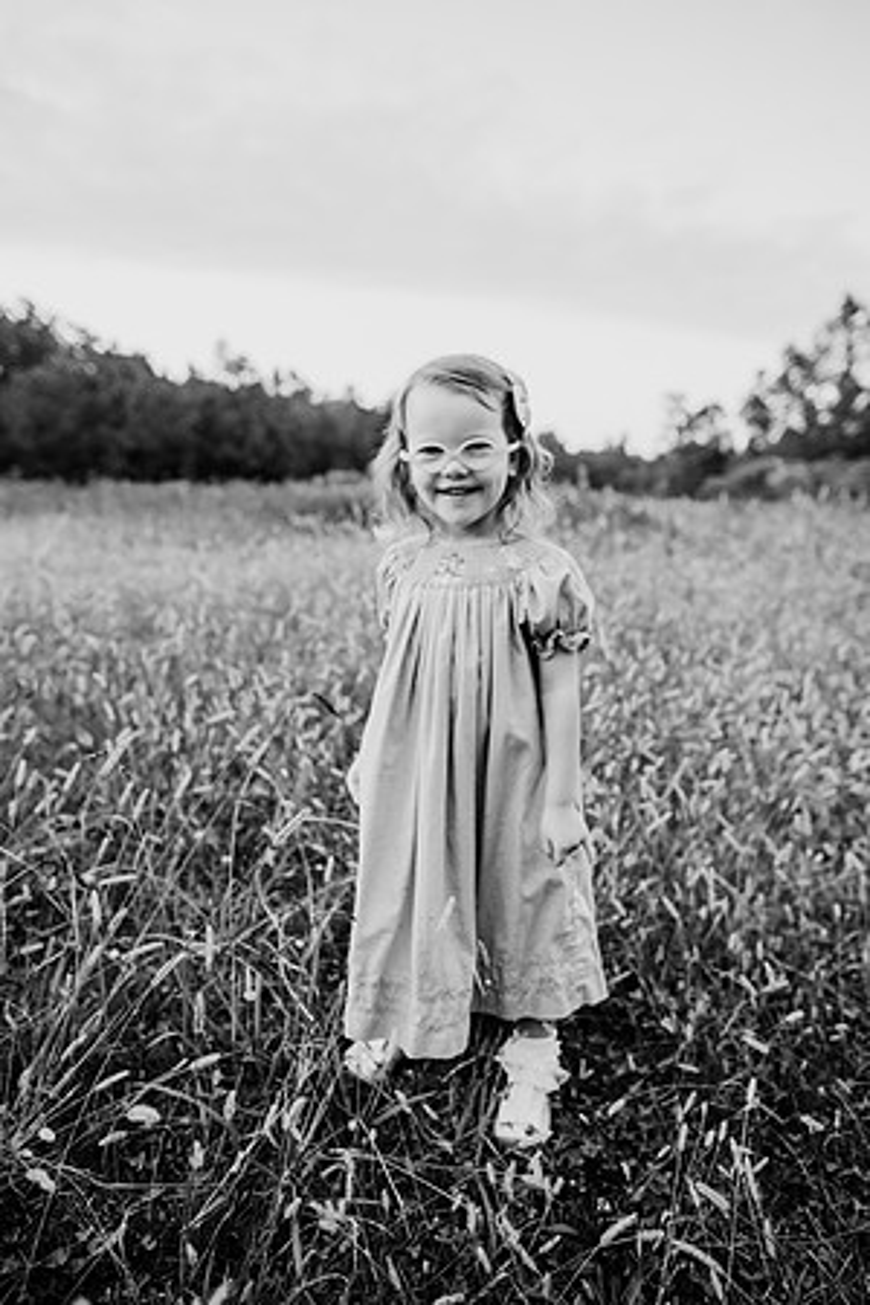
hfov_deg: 53.1
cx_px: 435
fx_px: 870
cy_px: 652
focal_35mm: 24
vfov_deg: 73.7
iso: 500
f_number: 2.8
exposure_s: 1/500
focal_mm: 24
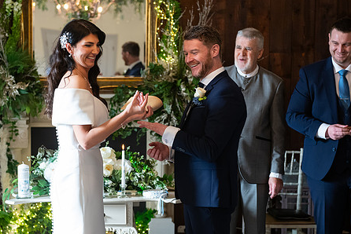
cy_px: 110
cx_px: 131
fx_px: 888
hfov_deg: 22.3
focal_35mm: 91
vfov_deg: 15.0
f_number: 3.5
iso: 1000
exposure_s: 1/160
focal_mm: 70
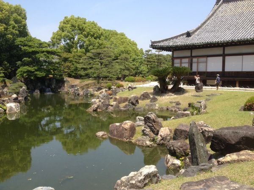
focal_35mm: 35
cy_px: 95
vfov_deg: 40.7
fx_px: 257
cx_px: 127
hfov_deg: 52.6
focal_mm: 4.28
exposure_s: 1/1104
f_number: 2.4
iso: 50
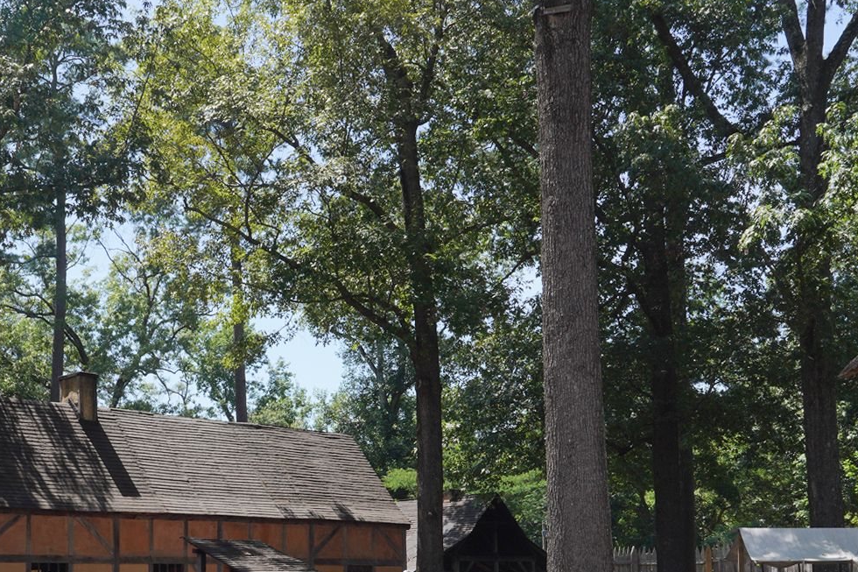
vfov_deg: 26.6
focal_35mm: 49
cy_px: 518
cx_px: 213
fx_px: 1168
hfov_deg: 39.3
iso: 200
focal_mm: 24
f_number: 20
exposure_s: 1/100
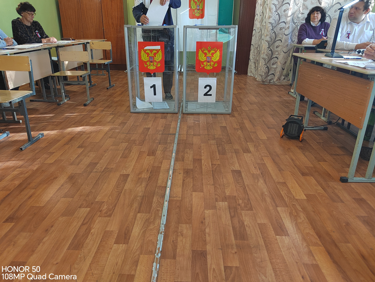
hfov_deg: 69.4
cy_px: 135
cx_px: 180
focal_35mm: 25
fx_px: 271
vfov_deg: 54.9
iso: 1550
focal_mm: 5.52
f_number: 1.9
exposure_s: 1/100
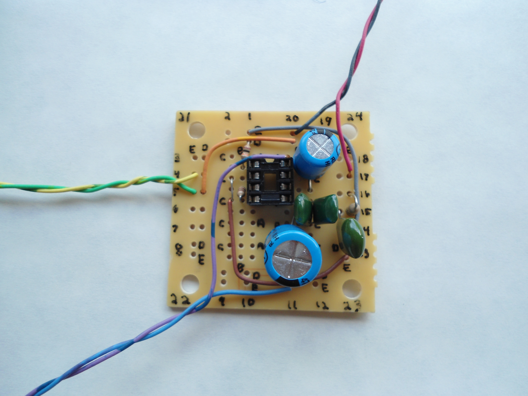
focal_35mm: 26
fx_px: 397
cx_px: 264
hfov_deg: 67.3
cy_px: 198
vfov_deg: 53.1
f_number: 2.8
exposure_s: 1/60
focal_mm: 4.7
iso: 80
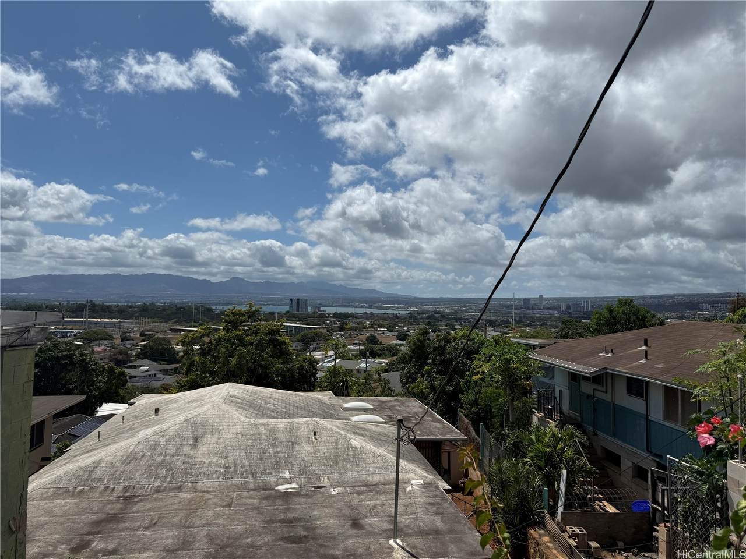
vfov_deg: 56.8
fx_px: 517
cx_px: 373
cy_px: 280
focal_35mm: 24
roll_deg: -2.0
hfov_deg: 71.6
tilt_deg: +3.8
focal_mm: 6.76
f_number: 1.78
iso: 80
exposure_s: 1/14286
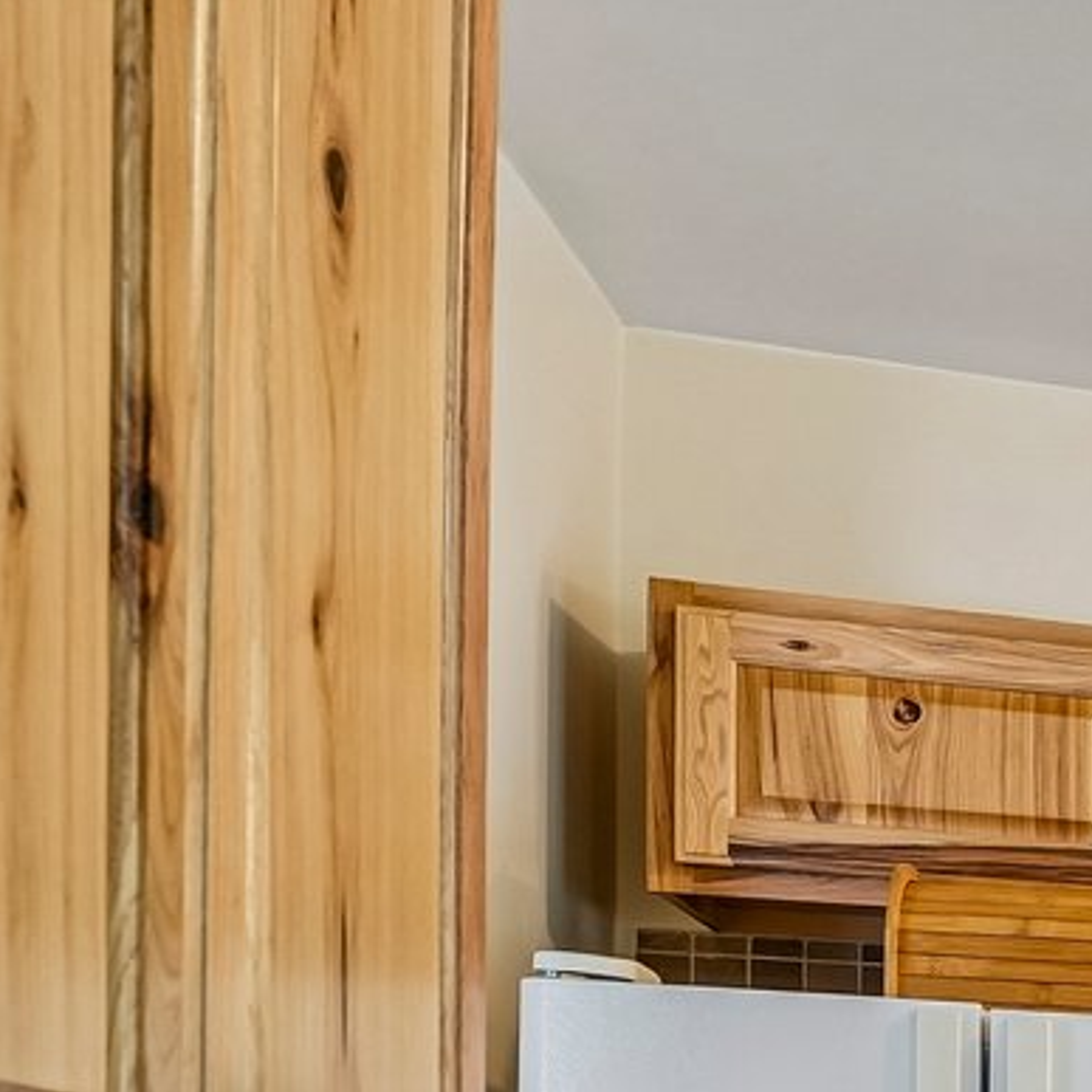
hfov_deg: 14.7
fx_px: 2570
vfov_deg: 22.0
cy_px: 1350
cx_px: 2638
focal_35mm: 72
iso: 200
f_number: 8
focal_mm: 16
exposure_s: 1/6
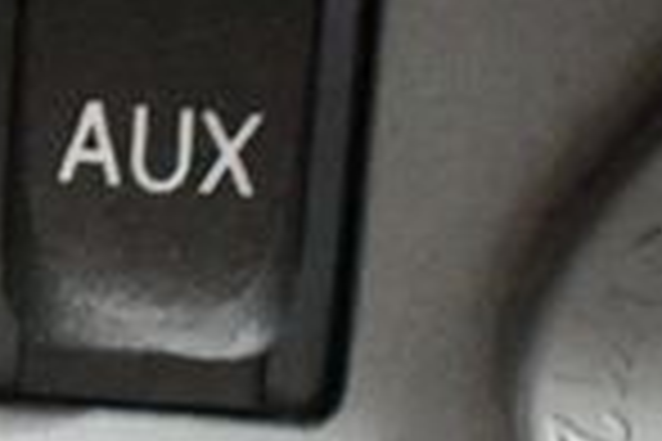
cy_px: 81
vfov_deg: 7.1
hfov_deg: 10.3
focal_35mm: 192
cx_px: -419
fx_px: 3530
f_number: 3.8
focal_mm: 22
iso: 12800
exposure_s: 1/25
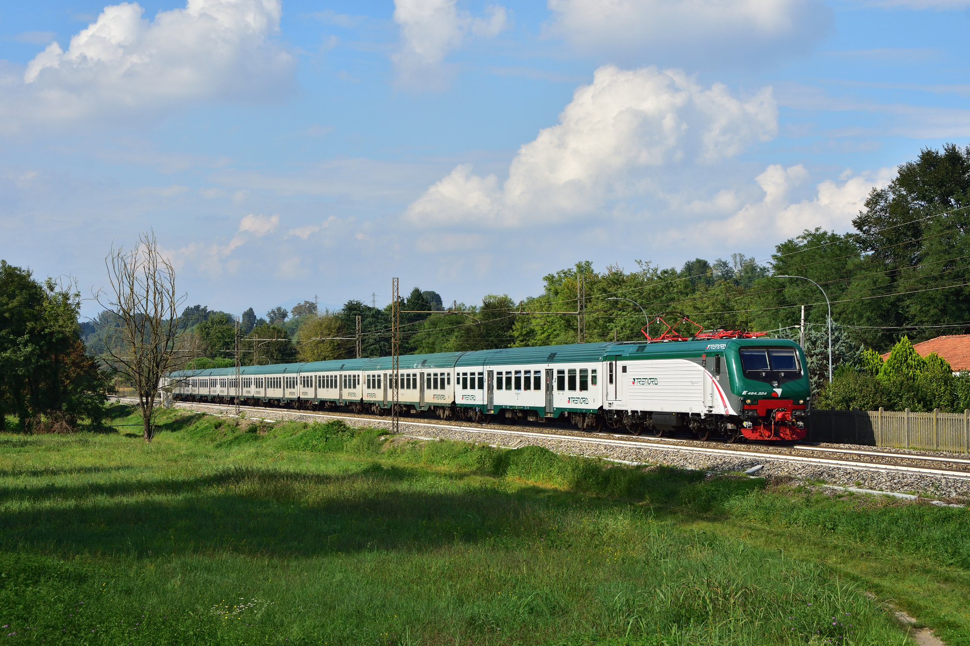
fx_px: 1886
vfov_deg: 19.5
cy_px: 324
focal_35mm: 70
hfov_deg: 28.8
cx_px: 487
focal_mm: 46
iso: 200
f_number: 7.1
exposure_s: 1/800
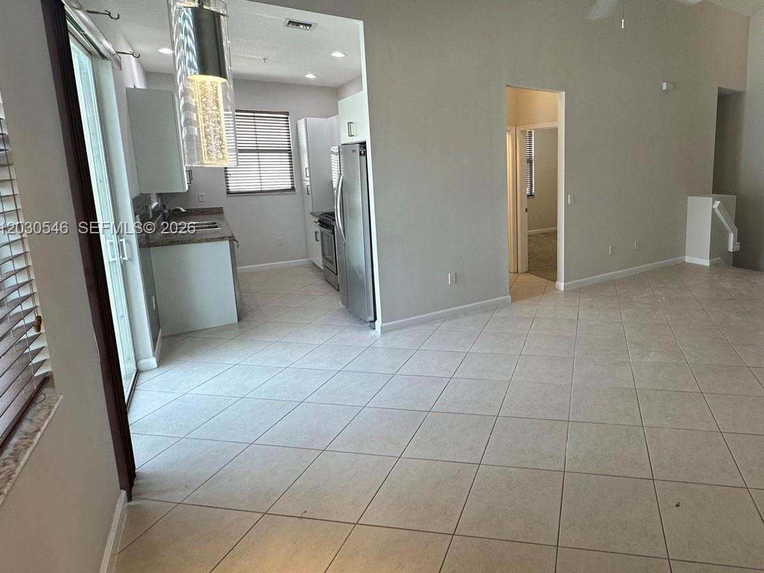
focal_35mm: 20
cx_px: 529
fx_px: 441
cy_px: 229
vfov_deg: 65.4
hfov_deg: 78.2
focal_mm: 2.22
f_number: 2.2
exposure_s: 1/120
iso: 125
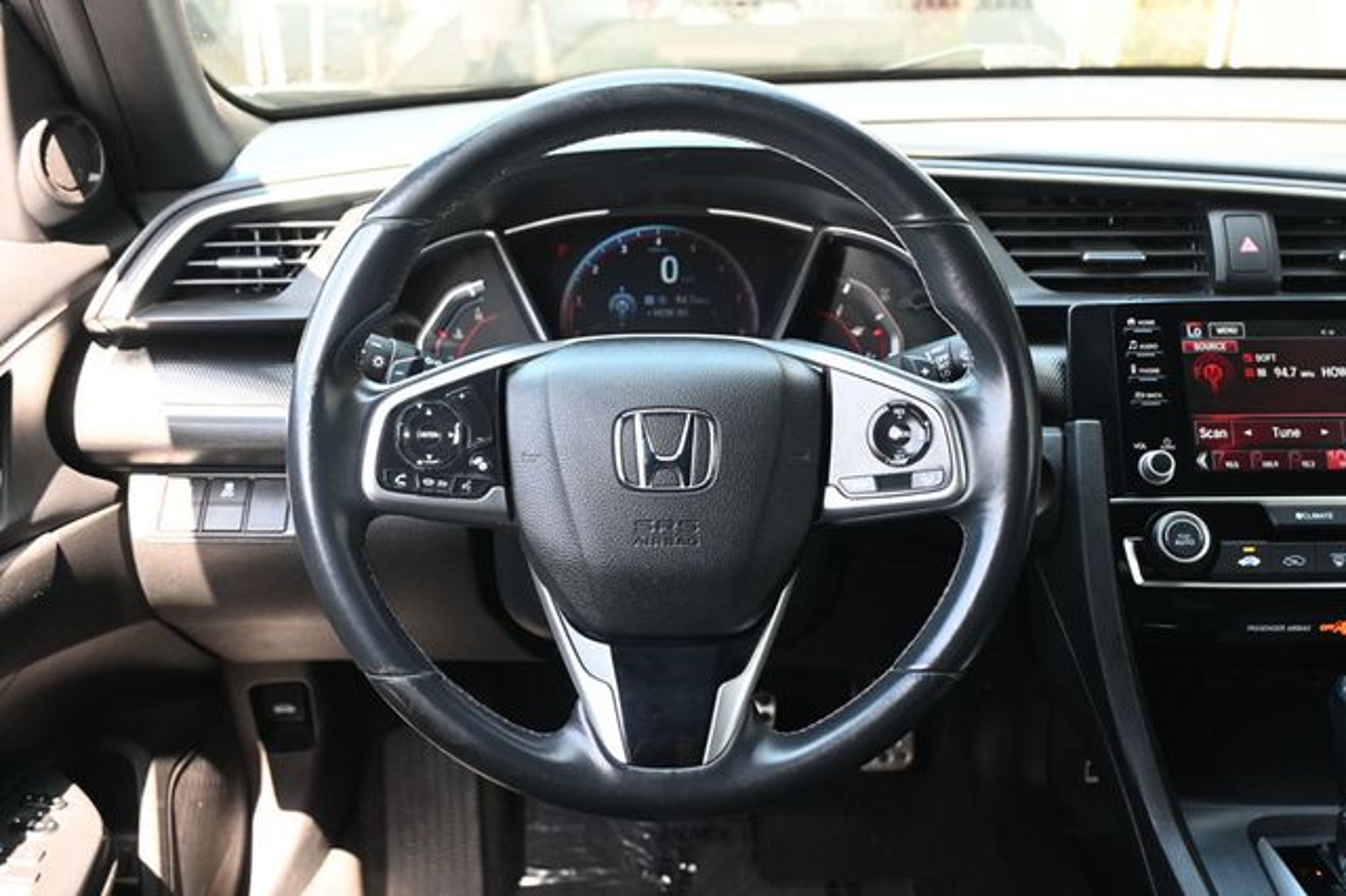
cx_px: 673
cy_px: 448
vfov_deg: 34.2
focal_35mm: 39
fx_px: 1457
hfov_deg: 49.6
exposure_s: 1/125
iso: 1400
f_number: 4.5
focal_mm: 26
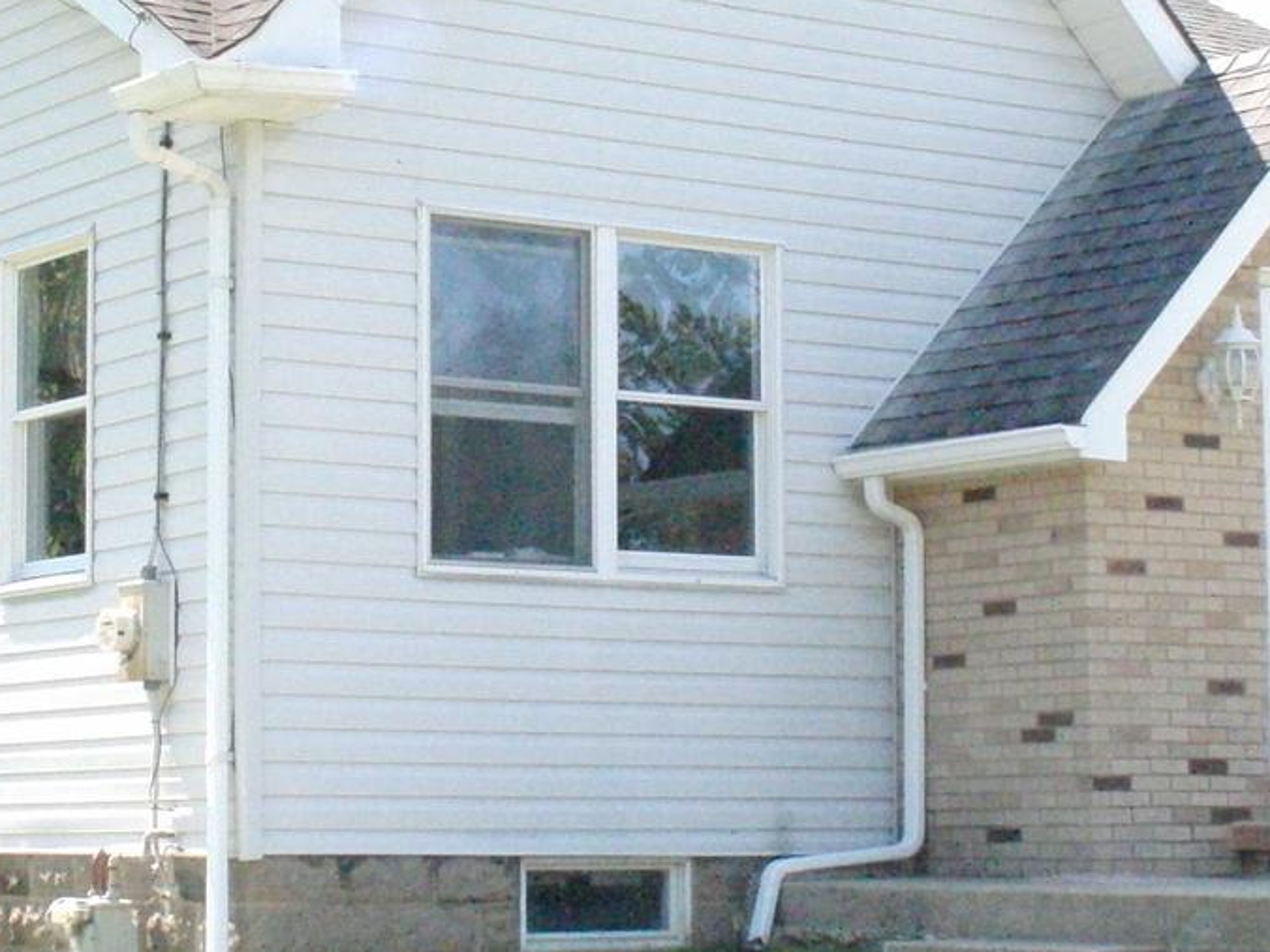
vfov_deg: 11.4
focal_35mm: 130
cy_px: 424
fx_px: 4769
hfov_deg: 15.2
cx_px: 550
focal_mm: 12.3
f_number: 4.5
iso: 1600
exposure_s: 1/2000
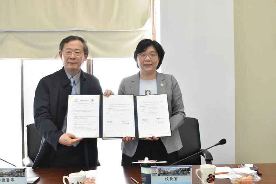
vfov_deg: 31.9
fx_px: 322
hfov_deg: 46.4
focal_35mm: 42
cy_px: 92
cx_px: 138
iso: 6400
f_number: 7.1
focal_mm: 28
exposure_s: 1/200
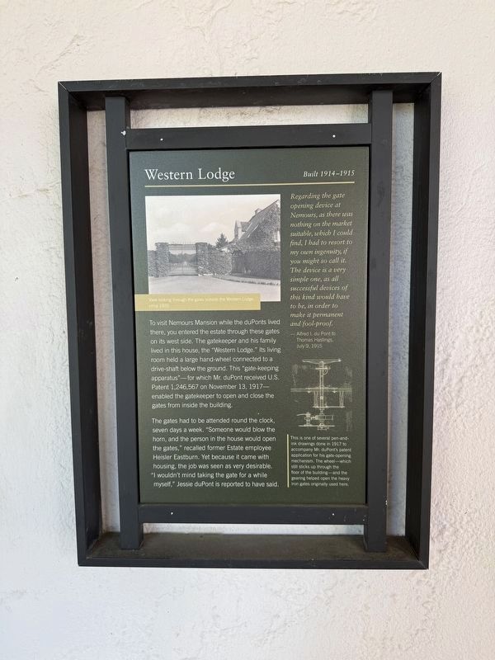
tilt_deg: -5.7
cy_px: 330
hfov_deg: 56.8
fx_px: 458
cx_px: 248
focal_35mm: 24
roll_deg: -0.5
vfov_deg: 71.6
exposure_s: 1/121
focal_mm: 6.76
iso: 64
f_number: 1.78
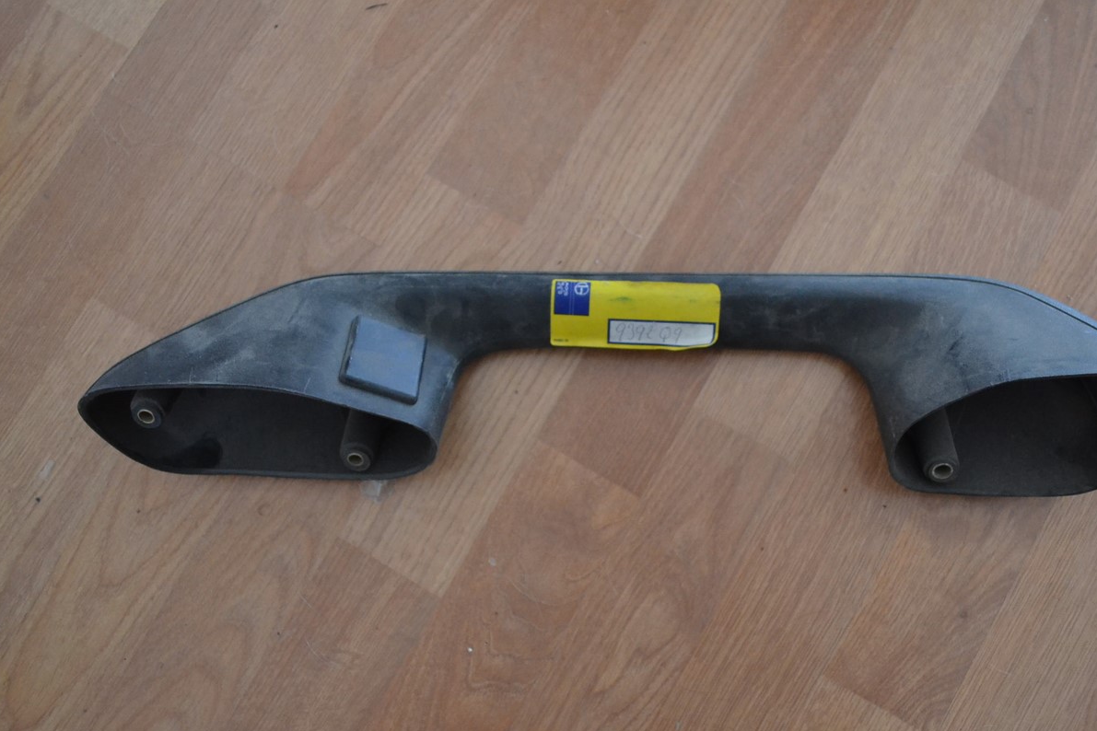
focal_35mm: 34
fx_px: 1036
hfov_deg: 55.6
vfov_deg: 38.9
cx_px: 619
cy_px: 369
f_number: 3.8
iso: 2000
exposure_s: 1/60
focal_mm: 20
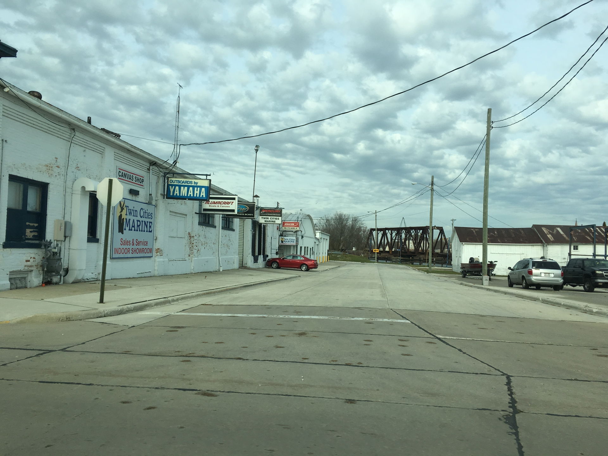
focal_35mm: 29
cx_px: 304
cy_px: 228
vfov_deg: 48.2
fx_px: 509
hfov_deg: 61.7
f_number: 2.2
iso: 25
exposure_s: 1/1221
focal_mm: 4.15
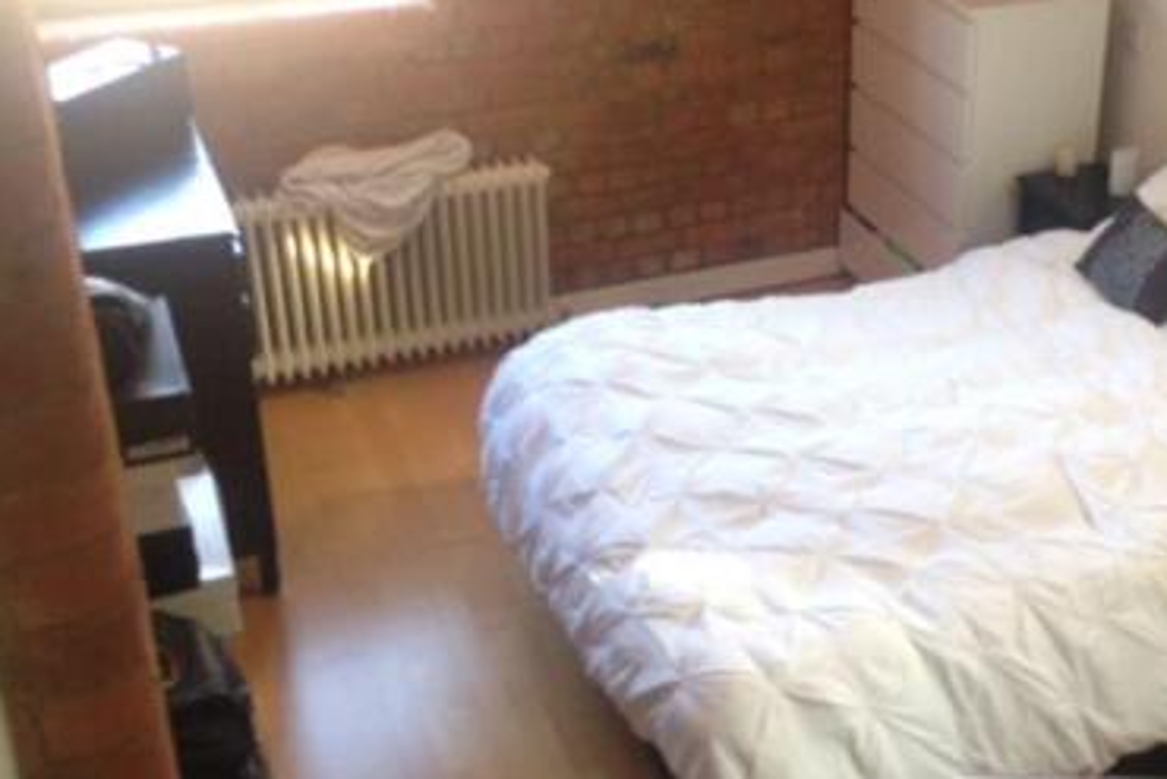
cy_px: 311
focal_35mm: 54
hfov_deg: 36.1
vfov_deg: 25.0
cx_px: 863
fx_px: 1751
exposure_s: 1/20
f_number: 2.4
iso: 100
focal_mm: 4.12
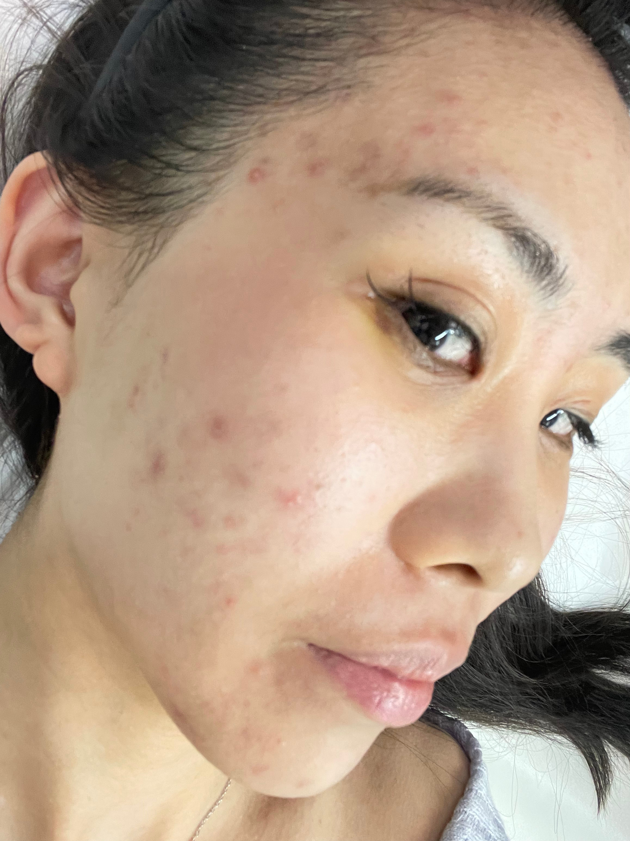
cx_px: 315
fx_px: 728
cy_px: 420
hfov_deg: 46.8
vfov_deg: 60.0
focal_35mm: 30
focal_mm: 2.71
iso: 320
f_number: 2.2
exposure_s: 1/33
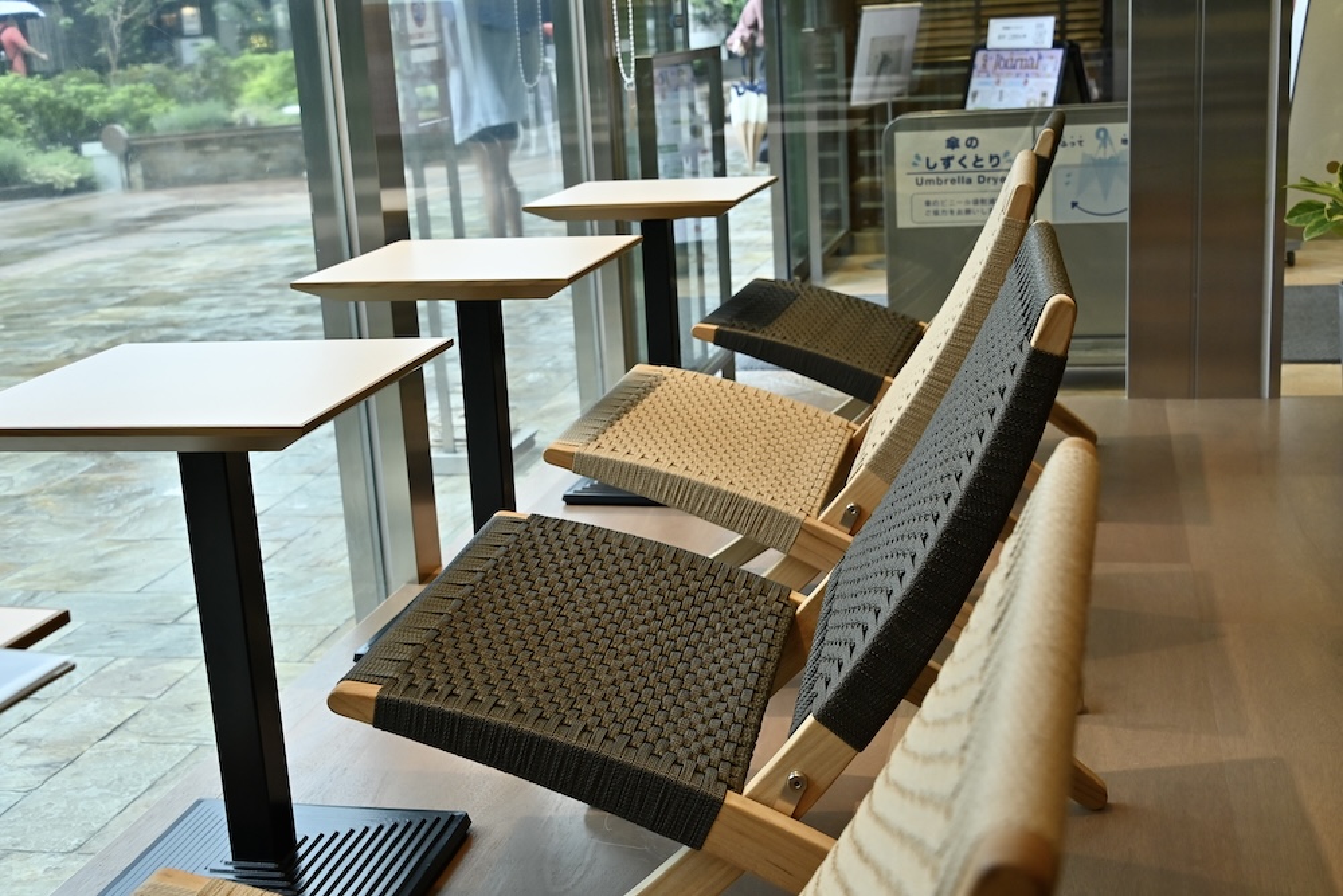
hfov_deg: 43.6
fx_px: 1679
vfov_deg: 29.9
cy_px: 448
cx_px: 672
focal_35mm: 45
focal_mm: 45
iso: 1250
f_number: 8
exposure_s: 1/160
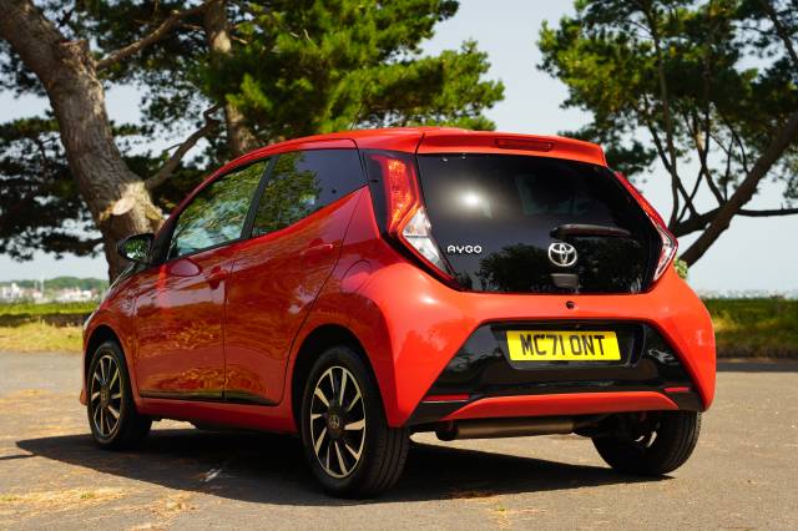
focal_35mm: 62
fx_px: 1365
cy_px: 266
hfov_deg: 32.6
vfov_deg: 22.0
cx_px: 399
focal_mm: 61.6
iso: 100
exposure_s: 1/100
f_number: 5
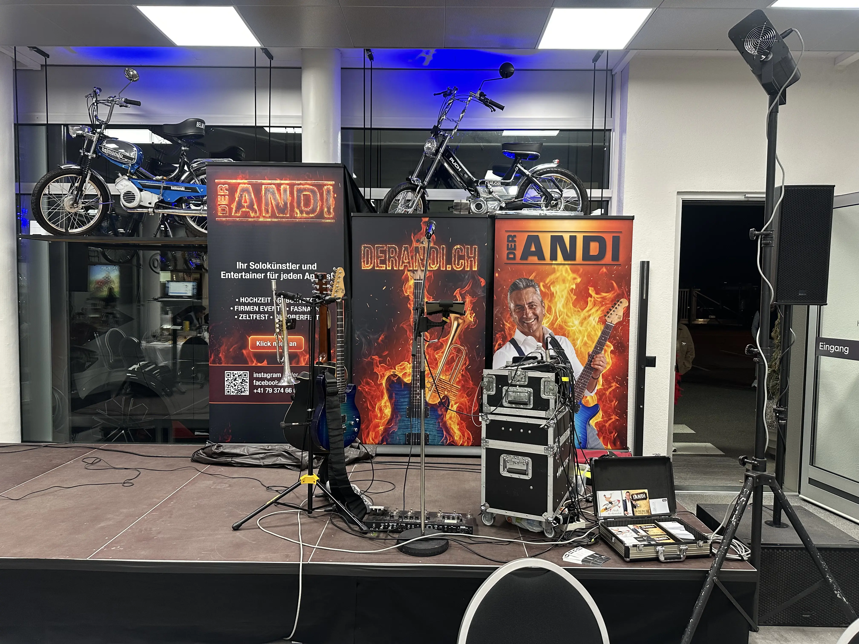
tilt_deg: -2.8
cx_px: 430
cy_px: 322
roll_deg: -1.0
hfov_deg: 71.6
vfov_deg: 56.8
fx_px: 596
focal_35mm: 24
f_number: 1.78
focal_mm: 6.86
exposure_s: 1/50
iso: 160
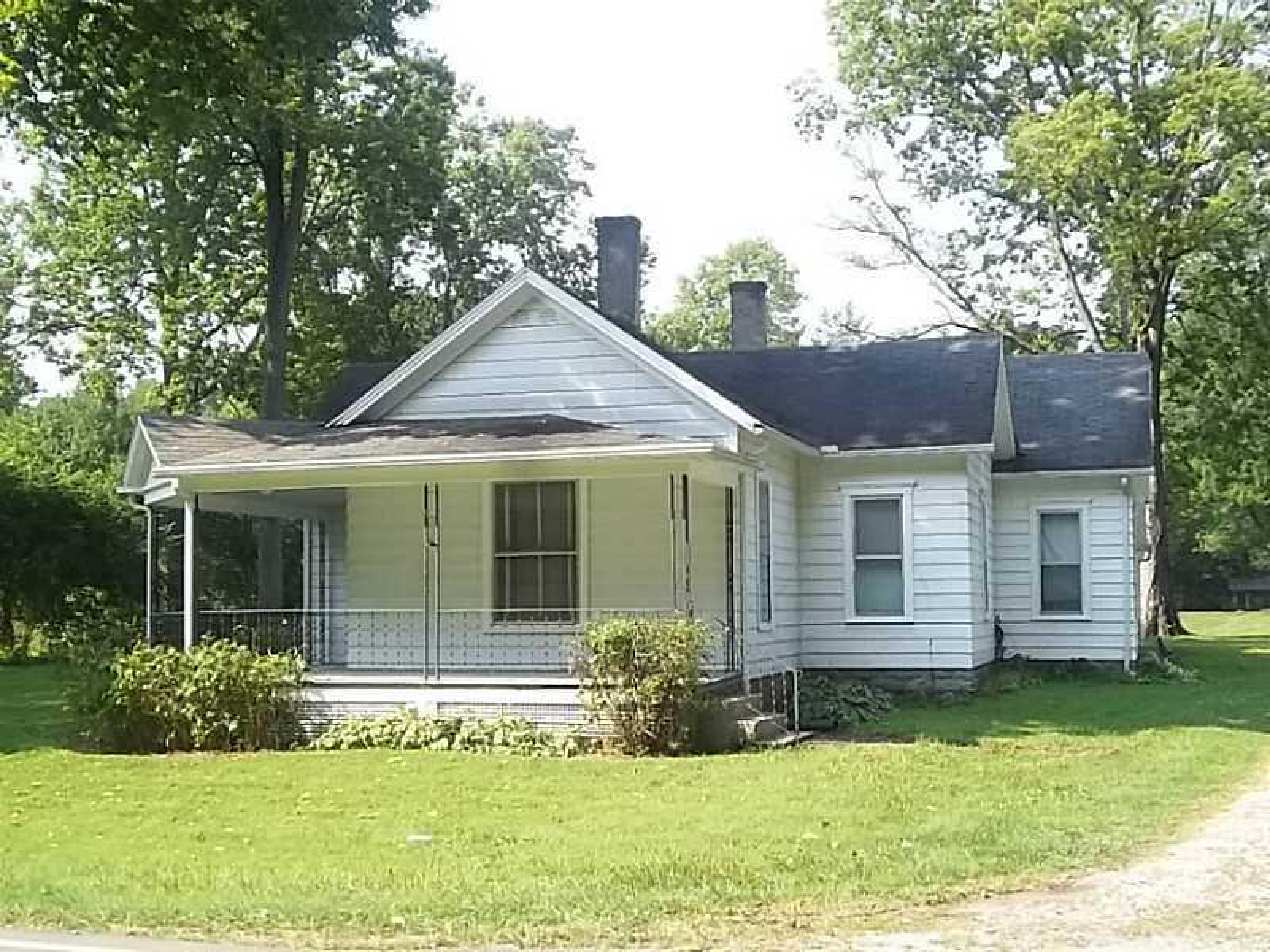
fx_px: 1724
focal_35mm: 47
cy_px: 476
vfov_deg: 30.9
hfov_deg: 40.4
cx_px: 635
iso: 64
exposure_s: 1/125
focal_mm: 8.3
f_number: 4.58
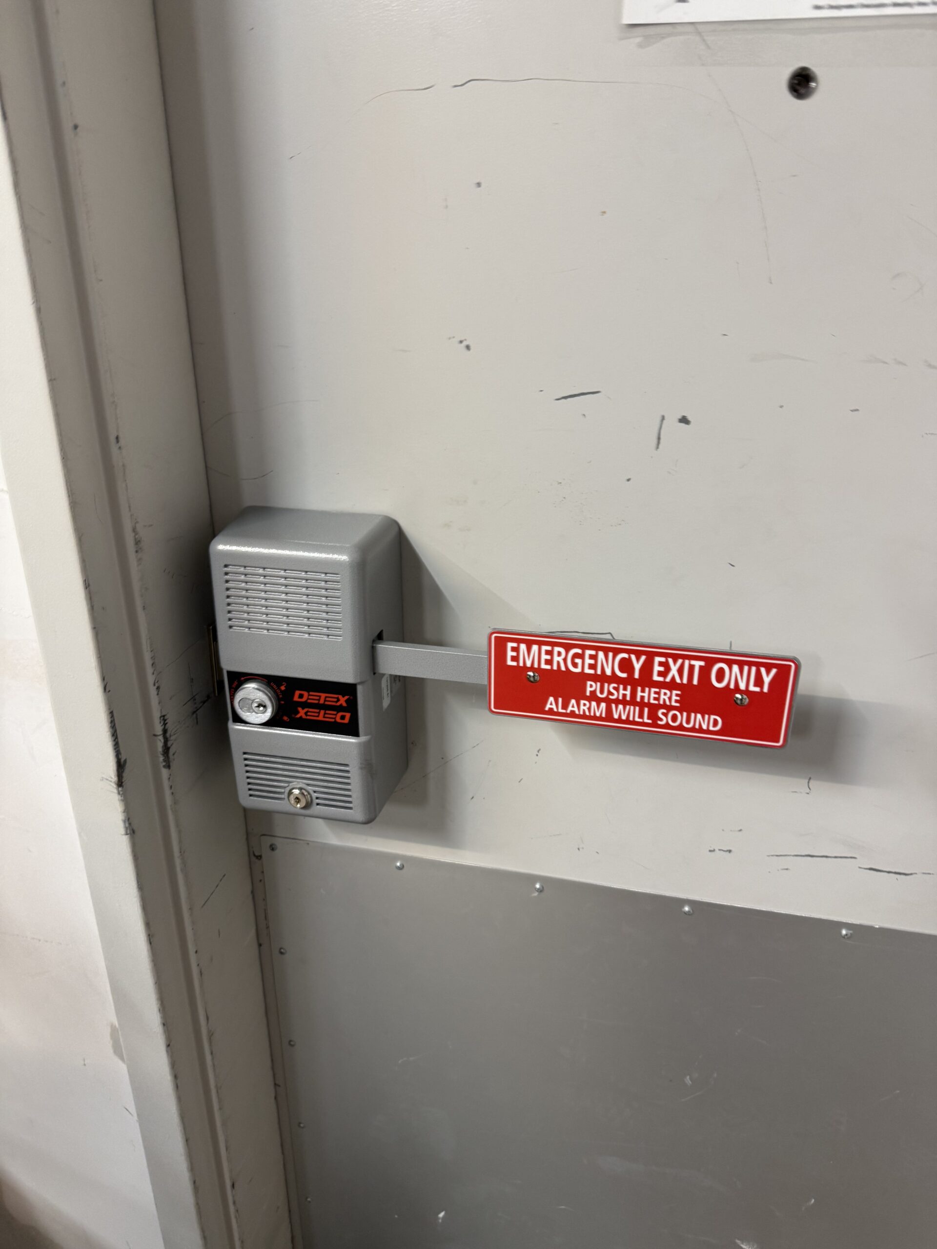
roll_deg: +0.8
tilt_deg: -19.7
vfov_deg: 71.6
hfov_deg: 56.8
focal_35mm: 24
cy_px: 624
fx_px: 866
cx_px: 468
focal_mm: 6.76
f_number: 1.78
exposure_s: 1/60
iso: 160
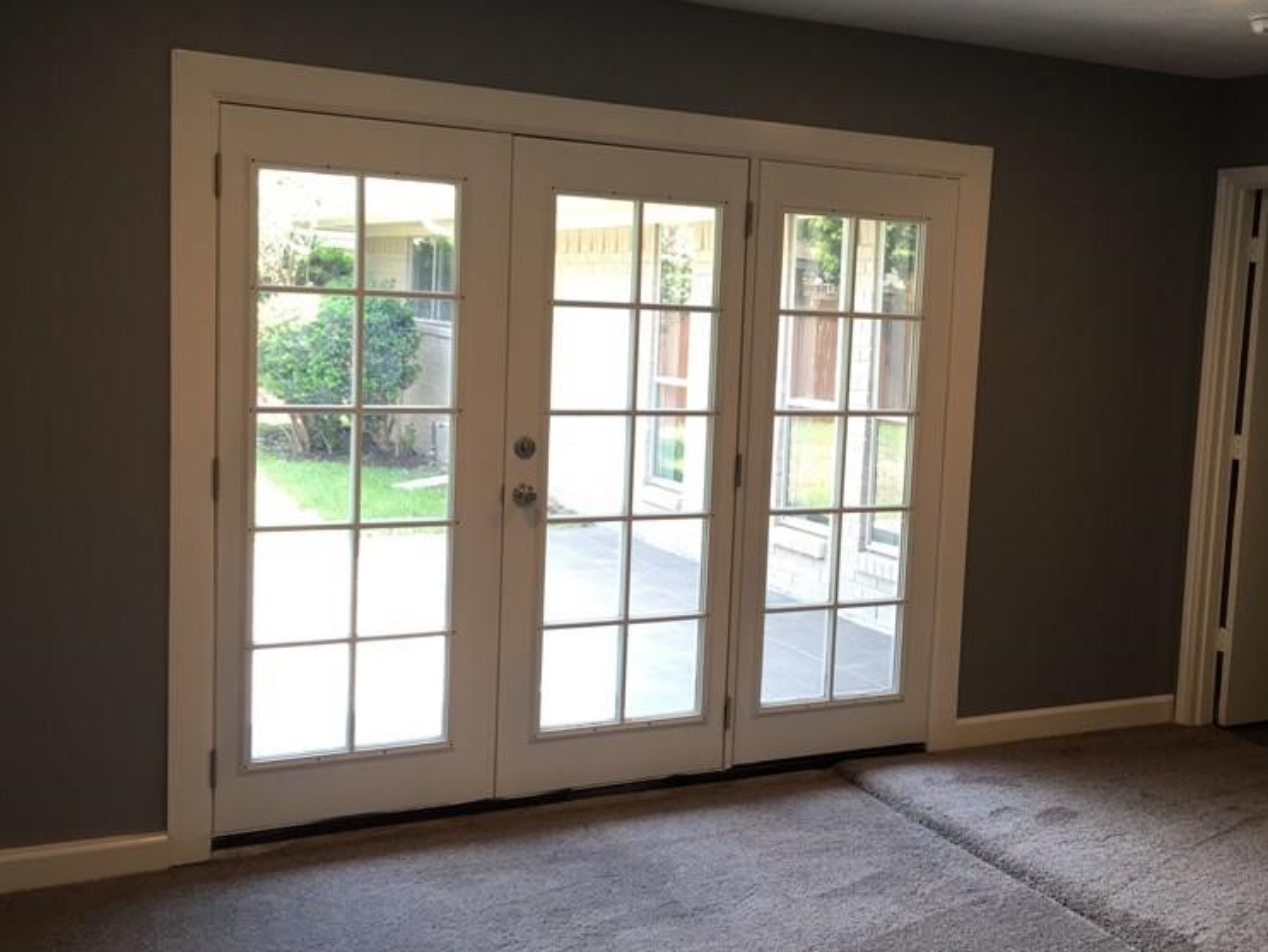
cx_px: 769
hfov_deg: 46.5
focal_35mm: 40
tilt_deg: -5.4
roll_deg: -2.7
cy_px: 473
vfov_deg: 36.0
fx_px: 1466
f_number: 2.2
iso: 40
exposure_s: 1/60
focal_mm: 4.15
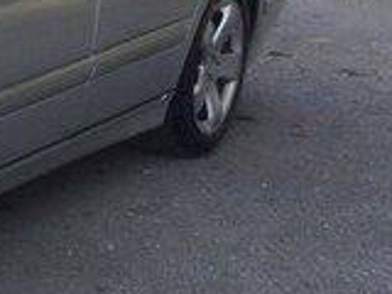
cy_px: 180
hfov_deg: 14.2
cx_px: -345
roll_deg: -2.0
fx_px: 1359
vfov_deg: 12.3
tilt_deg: -18.3
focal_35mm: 120
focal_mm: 4.15
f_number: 2.2
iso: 32
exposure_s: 1/243
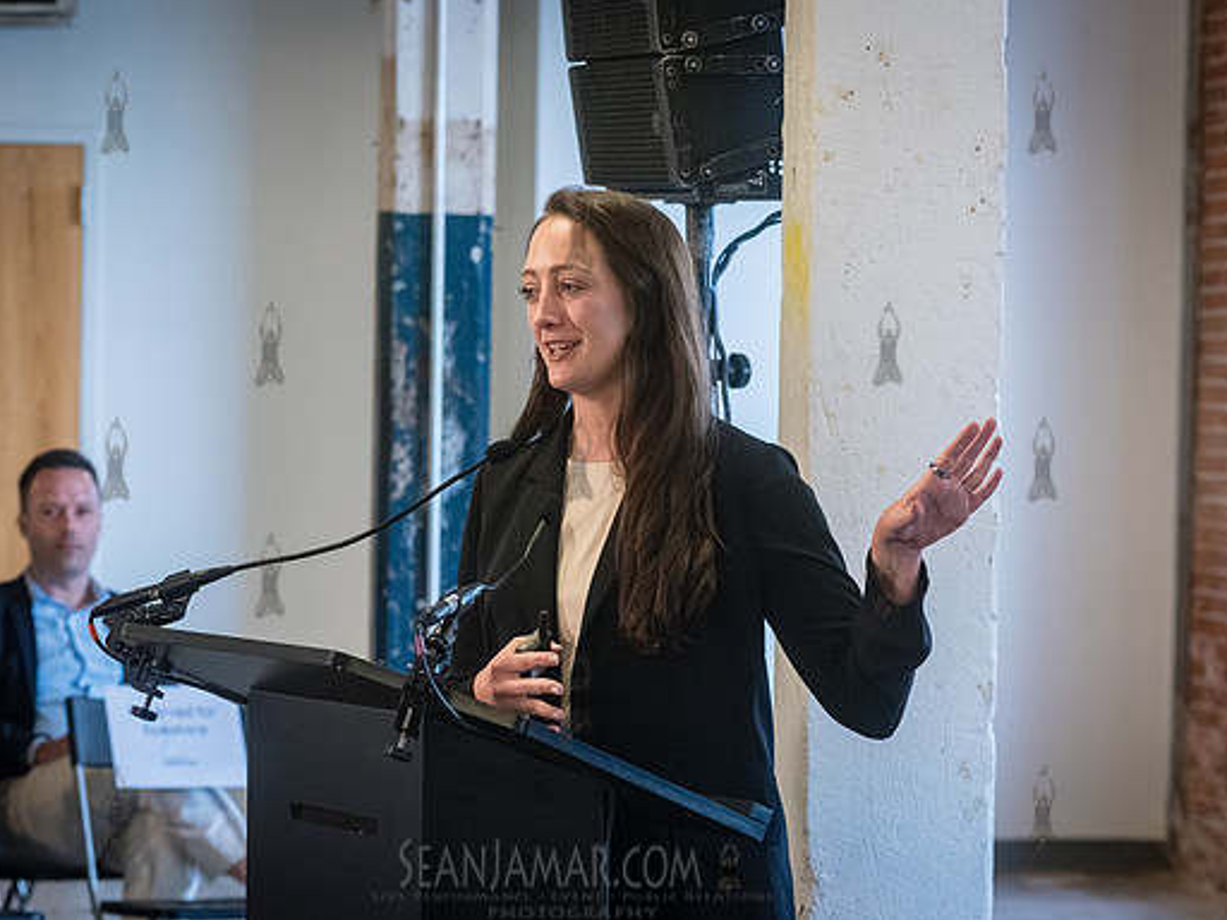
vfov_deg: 9.6
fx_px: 5494
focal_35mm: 155
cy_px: 485
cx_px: 566
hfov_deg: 12.7
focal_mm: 120
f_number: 5.6
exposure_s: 1/250
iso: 4000
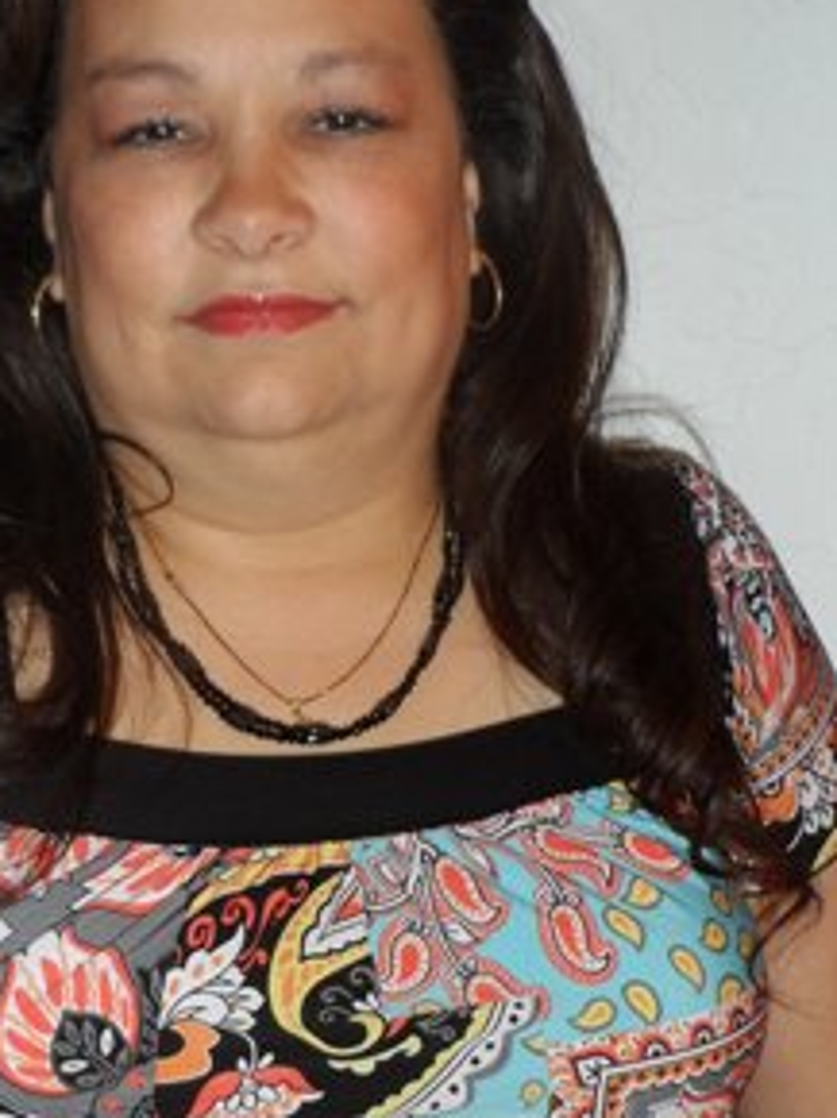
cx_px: 301
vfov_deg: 35.0
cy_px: 902
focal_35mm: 53
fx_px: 1711
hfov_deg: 27.4
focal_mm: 4
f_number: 3.2
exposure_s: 1/30
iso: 100
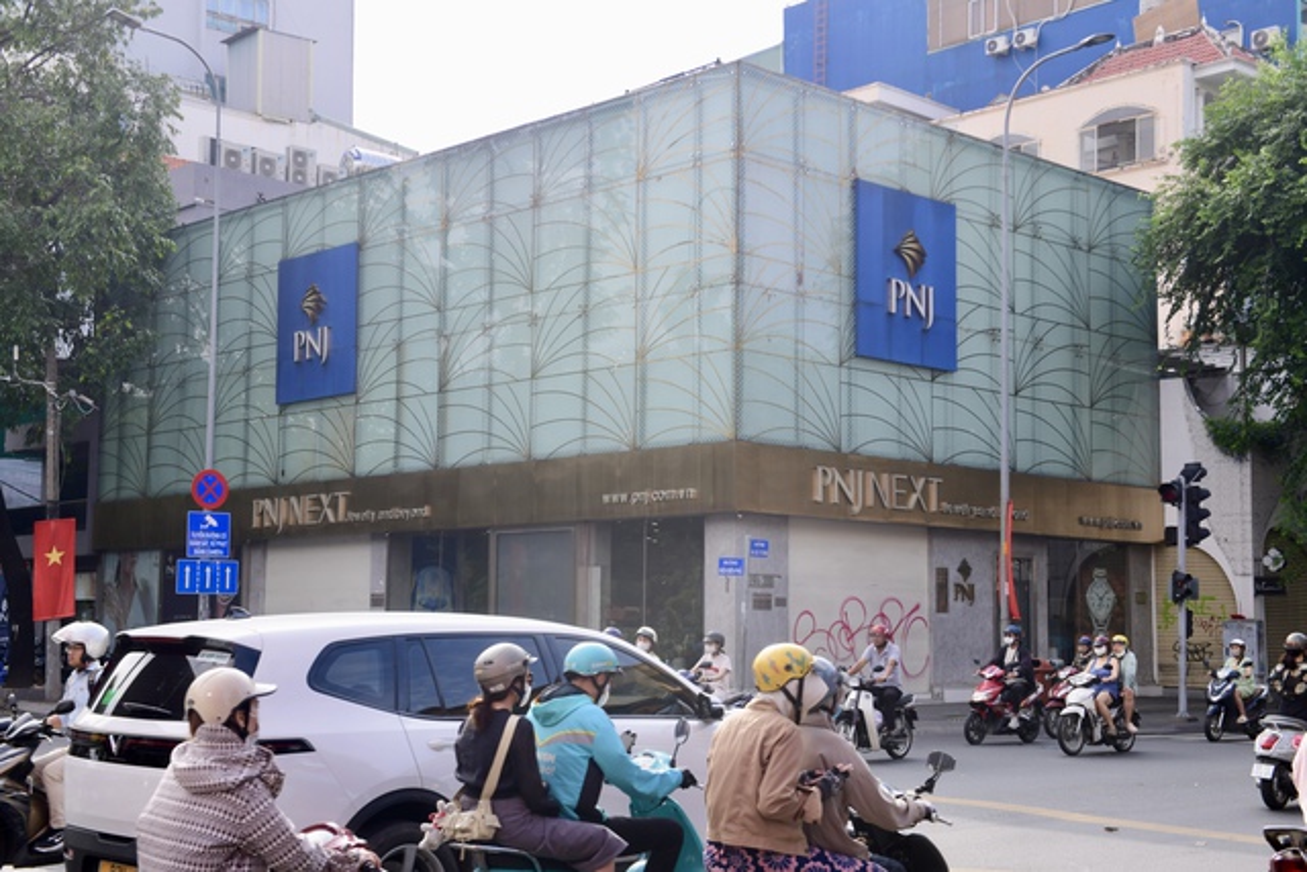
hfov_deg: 39.6
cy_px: 436
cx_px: 654
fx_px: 1816
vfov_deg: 27.0
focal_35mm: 50
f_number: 5.6
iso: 400
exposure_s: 1/500
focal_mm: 50
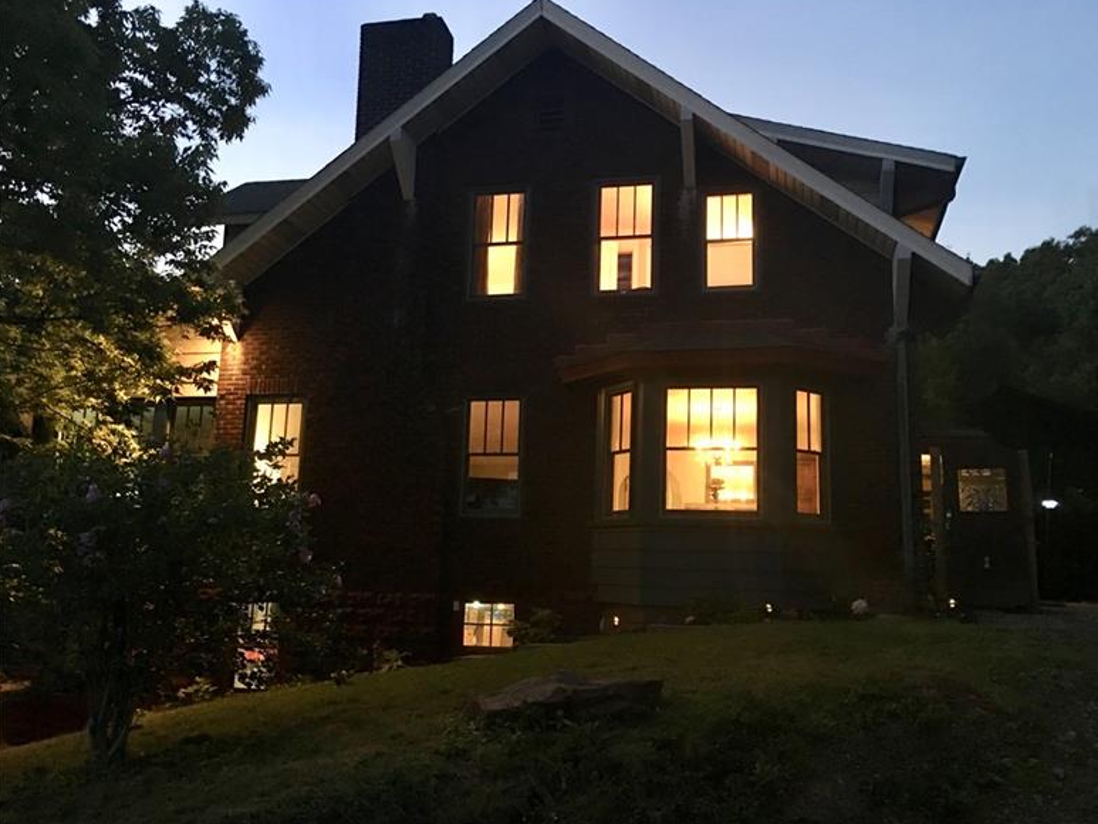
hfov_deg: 59.9
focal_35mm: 30
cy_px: 413
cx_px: 564
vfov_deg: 46.8
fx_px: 952
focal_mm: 4.15
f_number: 2.2
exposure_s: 1/4
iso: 100
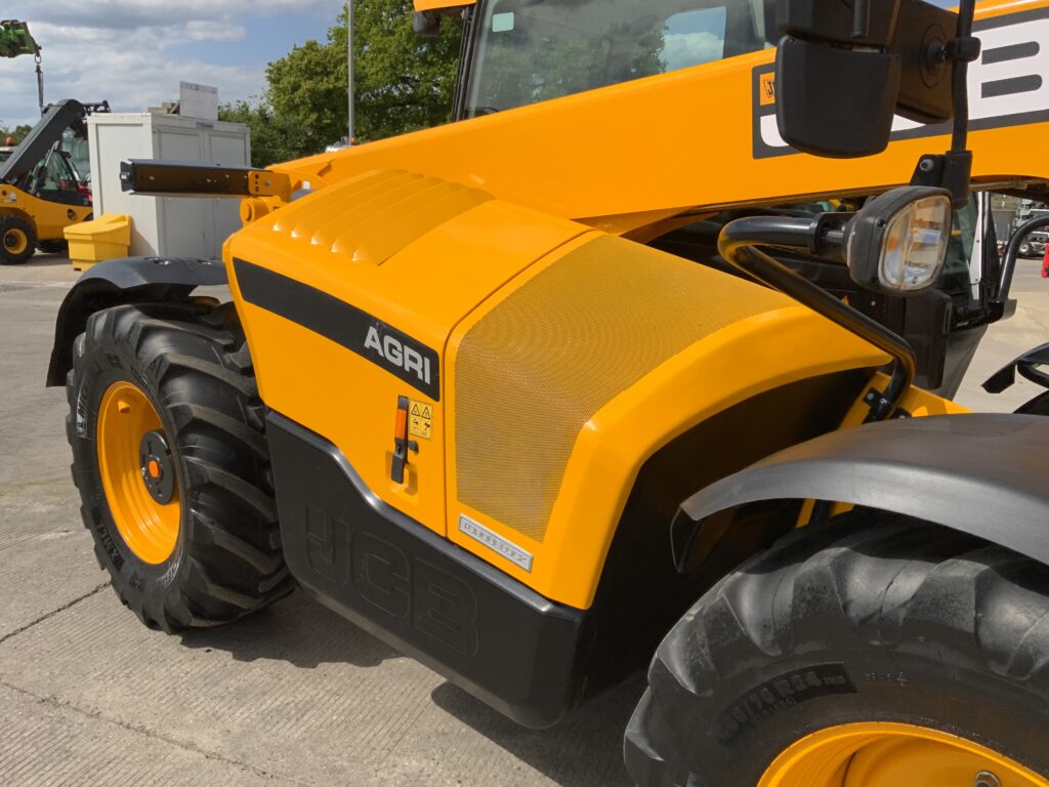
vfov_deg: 48.2
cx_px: 524
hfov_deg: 61.7
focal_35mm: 29
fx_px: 879
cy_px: 394
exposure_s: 1/2538
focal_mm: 3
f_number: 1.8
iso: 16
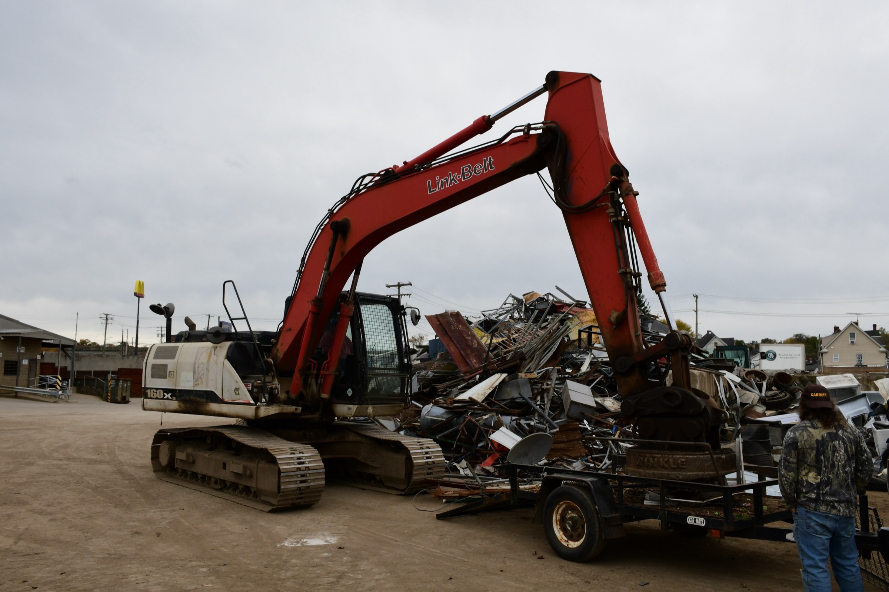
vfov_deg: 43.6
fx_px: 741
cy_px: 296
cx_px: 444
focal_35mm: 30
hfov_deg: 61.9
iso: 400
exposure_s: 1/400
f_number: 10
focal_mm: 20
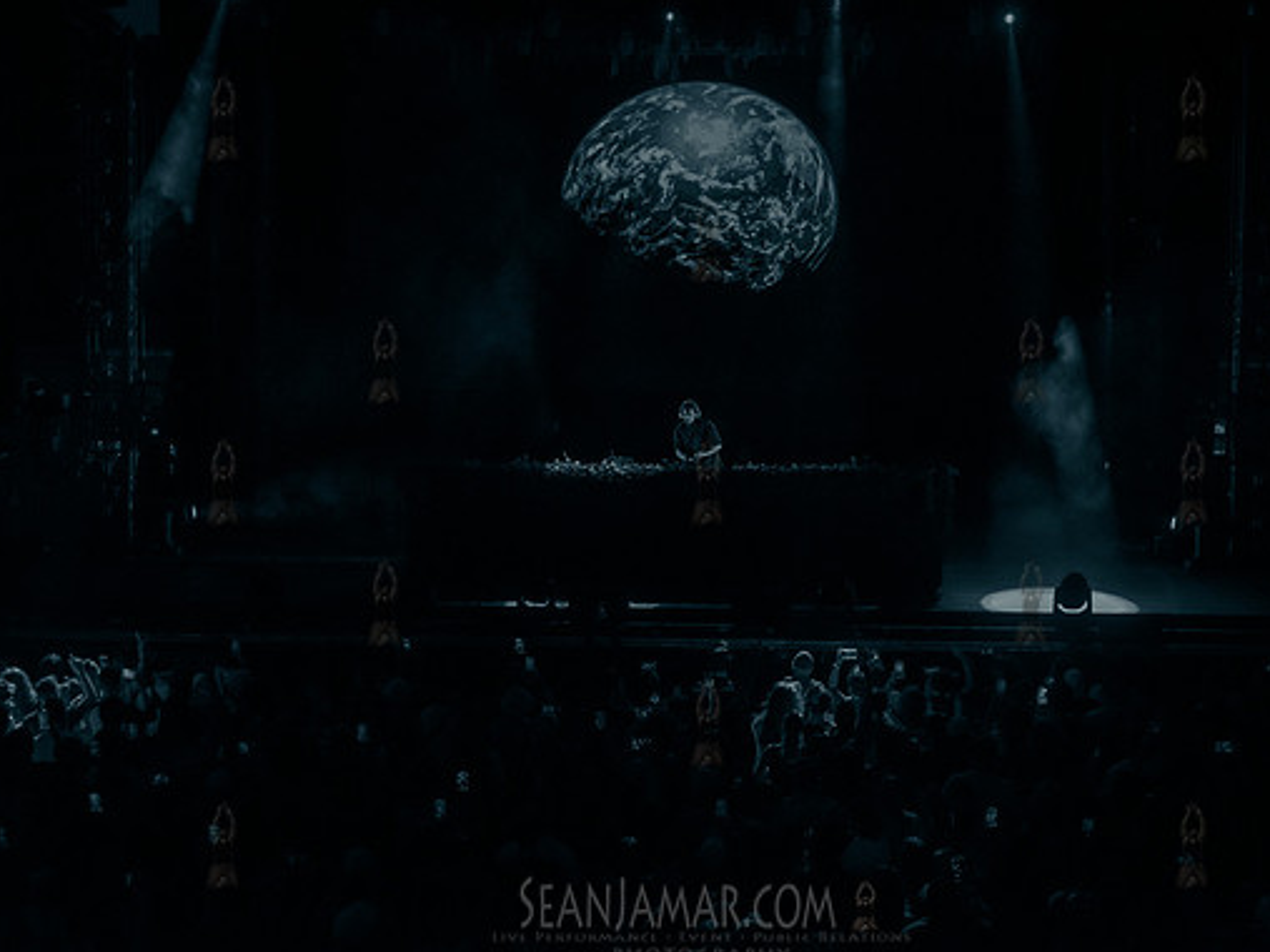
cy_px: 480
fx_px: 2898
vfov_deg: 18.7
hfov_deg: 24.7
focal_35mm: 79
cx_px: 706
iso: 6400
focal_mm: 70
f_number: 4.5
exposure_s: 1/400
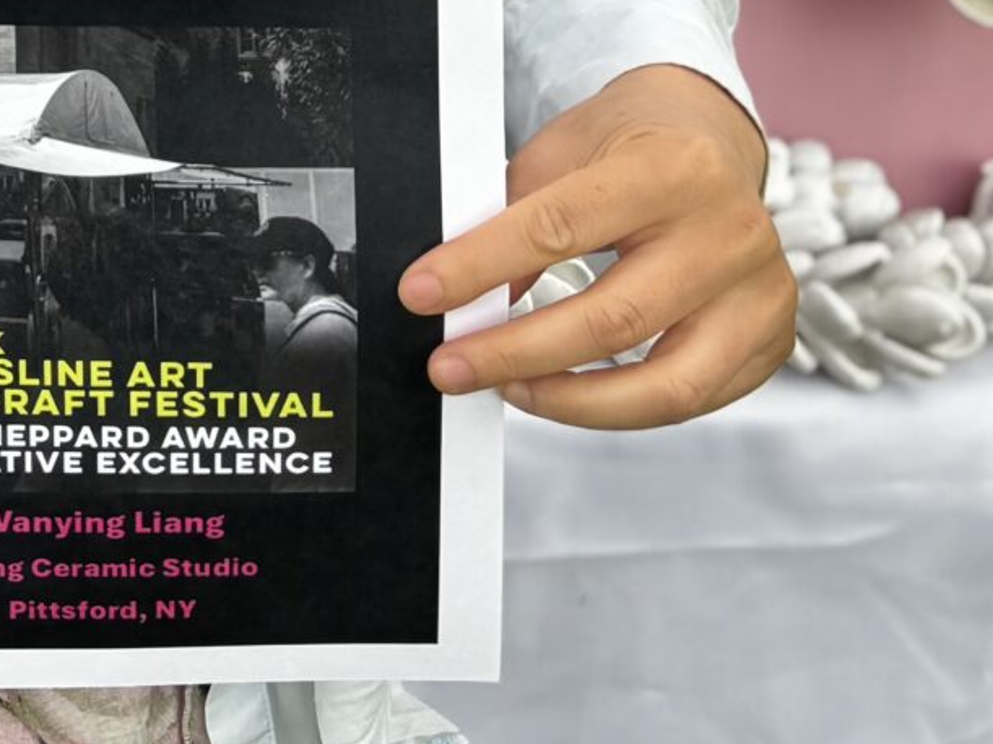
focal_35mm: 109
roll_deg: +0.7
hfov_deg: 16.2
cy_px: -562
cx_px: -595
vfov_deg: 12.5
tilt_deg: -12.8
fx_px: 3126
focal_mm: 5.96
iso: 40
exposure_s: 1/213
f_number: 1.6
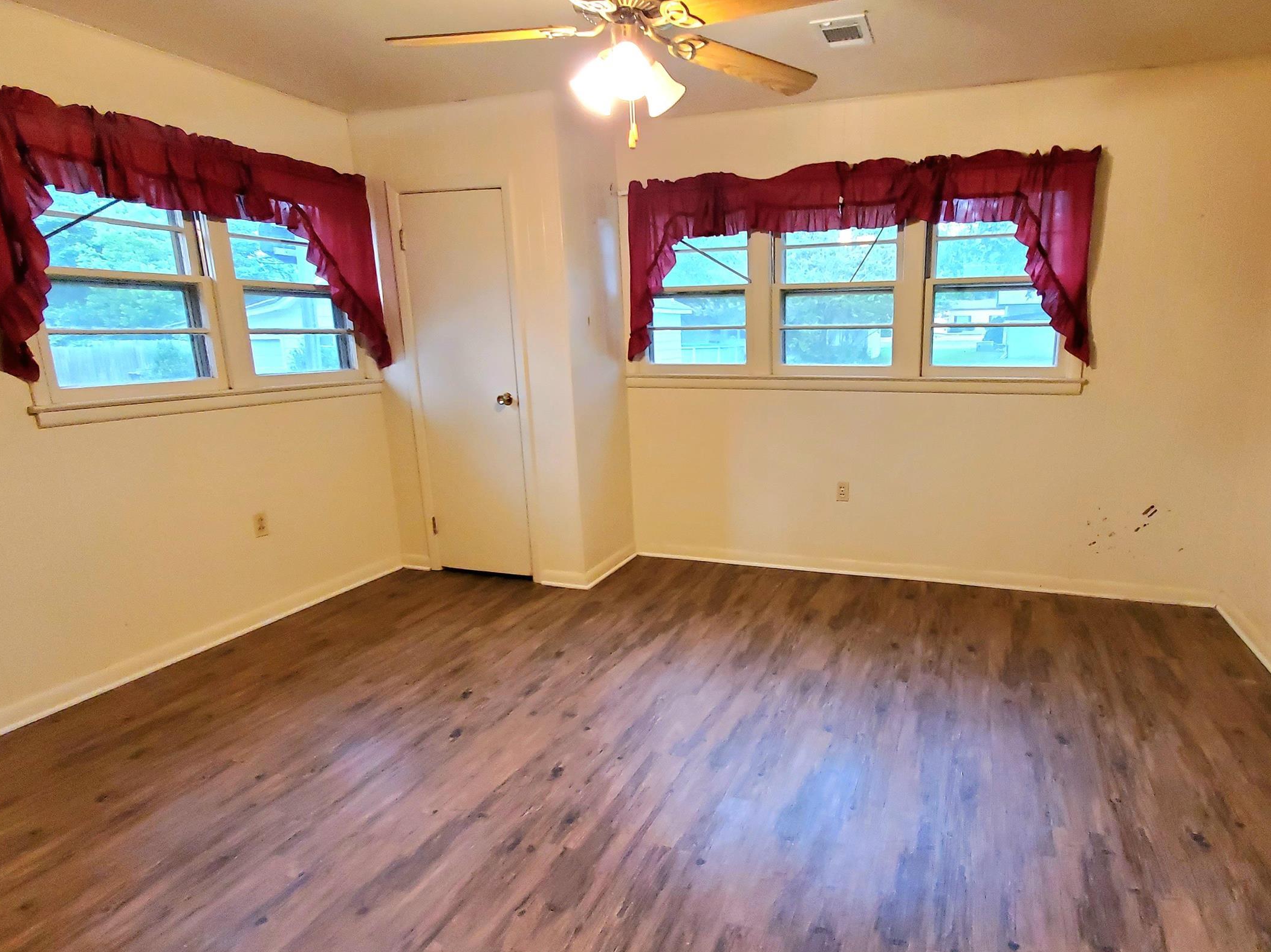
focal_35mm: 19
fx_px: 698
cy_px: 521
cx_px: 729
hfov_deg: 84.1
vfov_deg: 68.5
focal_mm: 1.8
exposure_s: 1/30
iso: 500
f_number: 2.2
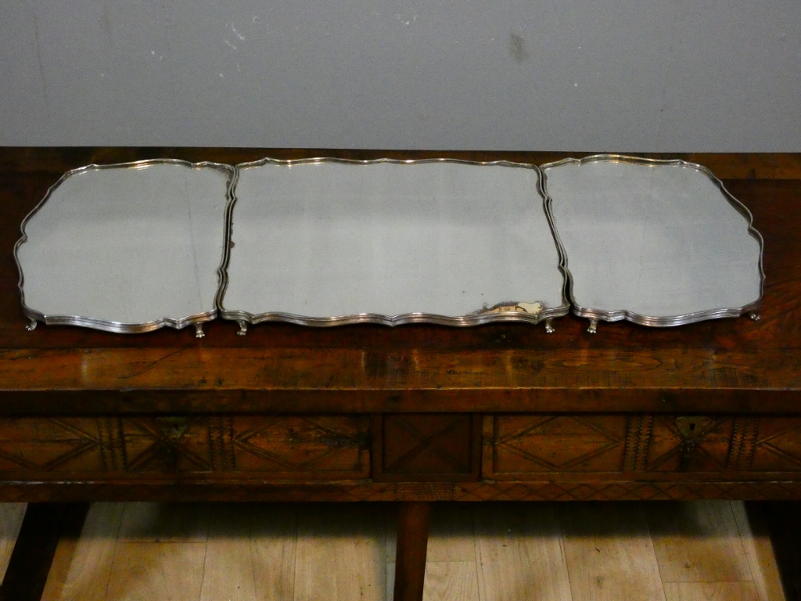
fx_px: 1273
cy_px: 300
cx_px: 400
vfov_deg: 26.6
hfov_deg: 34.9
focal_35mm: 55
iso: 1600
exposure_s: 1/250
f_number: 4
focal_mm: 9.9
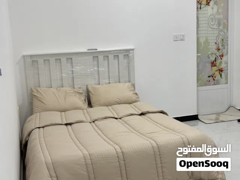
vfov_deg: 53.1
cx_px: 120
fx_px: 180
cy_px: 90
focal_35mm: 26
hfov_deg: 67.3
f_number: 1.6
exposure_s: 1/100
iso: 125
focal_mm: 5.96
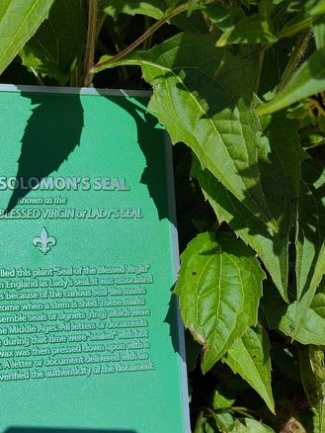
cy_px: 317
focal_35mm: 42
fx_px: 525
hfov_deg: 32.9
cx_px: 43
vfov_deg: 43.5
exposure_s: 1/2056
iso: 100
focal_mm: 5.56
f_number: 1.8
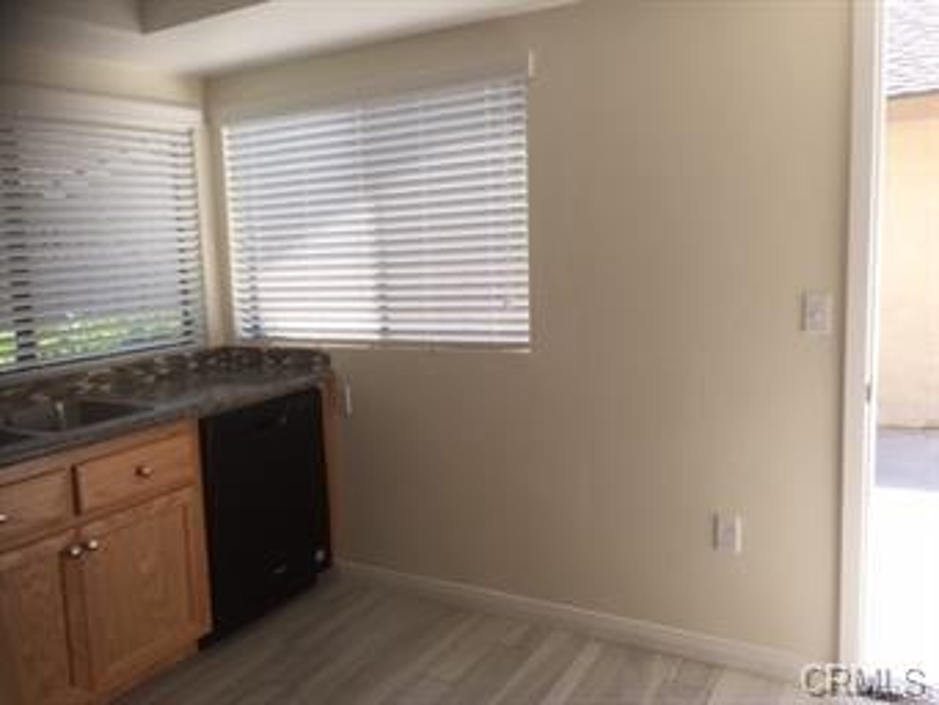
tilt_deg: -3.3
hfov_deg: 61.6
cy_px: 352
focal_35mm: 29
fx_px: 787
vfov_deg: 48.3
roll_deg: +2.8
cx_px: 470
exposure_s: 1/252
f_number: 2.2
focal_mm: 4.15
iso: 32
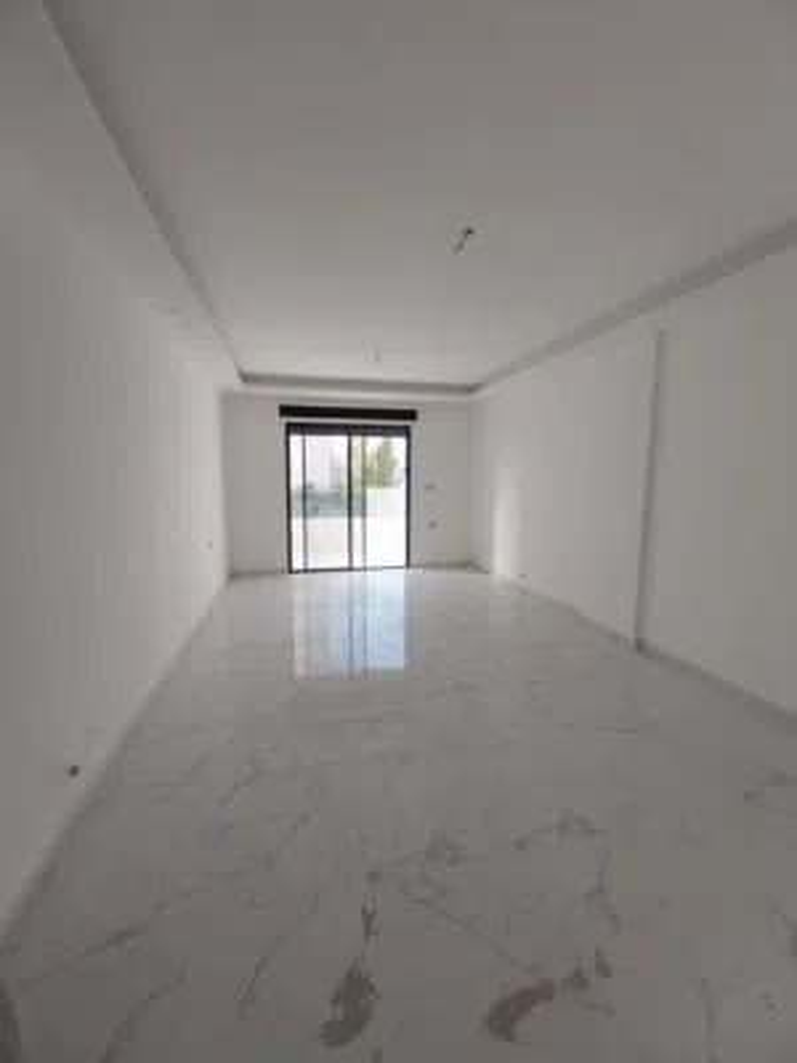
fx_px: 399
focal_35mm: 13
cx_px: 398
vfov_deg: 106.2
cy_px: 532
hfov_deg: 89.9
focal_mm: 1.3
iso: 64
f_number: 2.2
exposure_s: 1/133
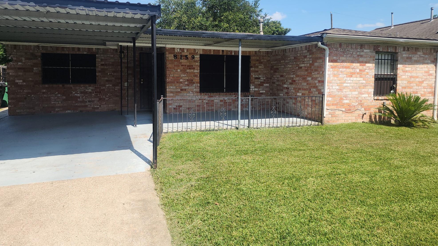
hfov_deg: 71.9
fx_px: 302
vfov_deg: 44.2
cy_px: 100
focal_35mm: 26
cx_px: 217
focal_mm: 6.4
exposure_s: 1/786
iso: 12
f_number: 1.8
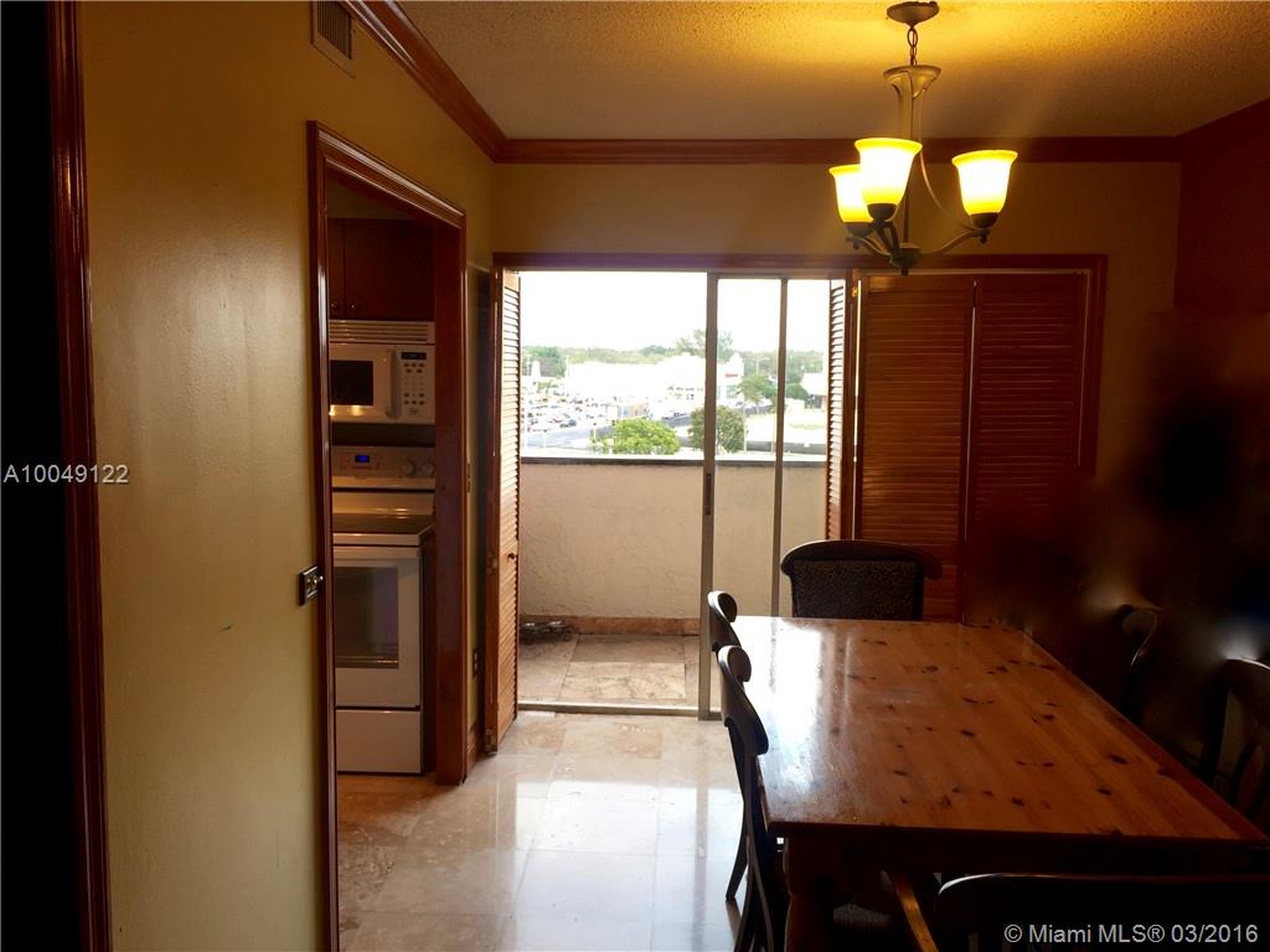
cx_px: 635
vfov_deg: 48.2
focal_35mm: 29
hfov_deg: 61.7
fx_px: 1064
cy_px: 476
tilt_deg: -6.1
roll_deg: -0.6
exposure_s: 1/40
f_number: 2.2
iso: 32
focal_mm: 4.15
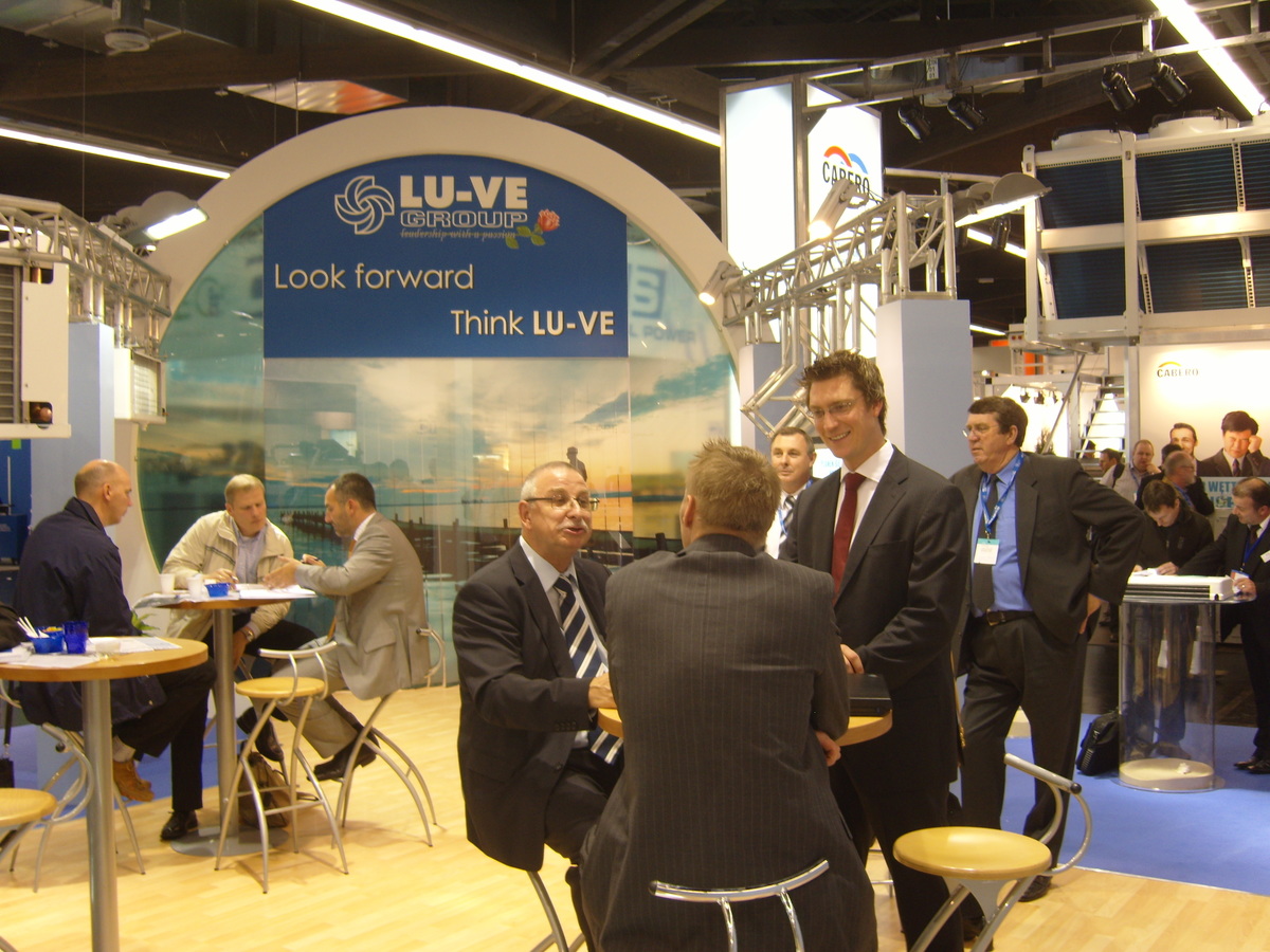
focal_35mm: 35
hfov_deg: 52.6
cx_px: 635
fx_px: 1284
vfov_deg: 40.7
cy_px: 476
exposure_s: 1/30
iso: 80
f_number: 2.8
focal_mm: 7.4
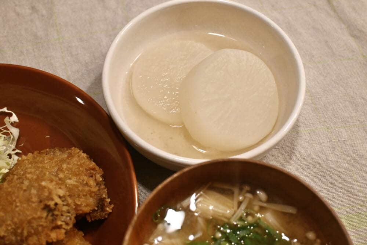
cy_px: 122
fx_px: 382
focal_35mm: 38
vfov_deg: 35.5
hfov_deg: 51.3
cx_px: 184
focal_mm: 25
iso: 1600
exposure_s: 1/125
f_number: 4.2
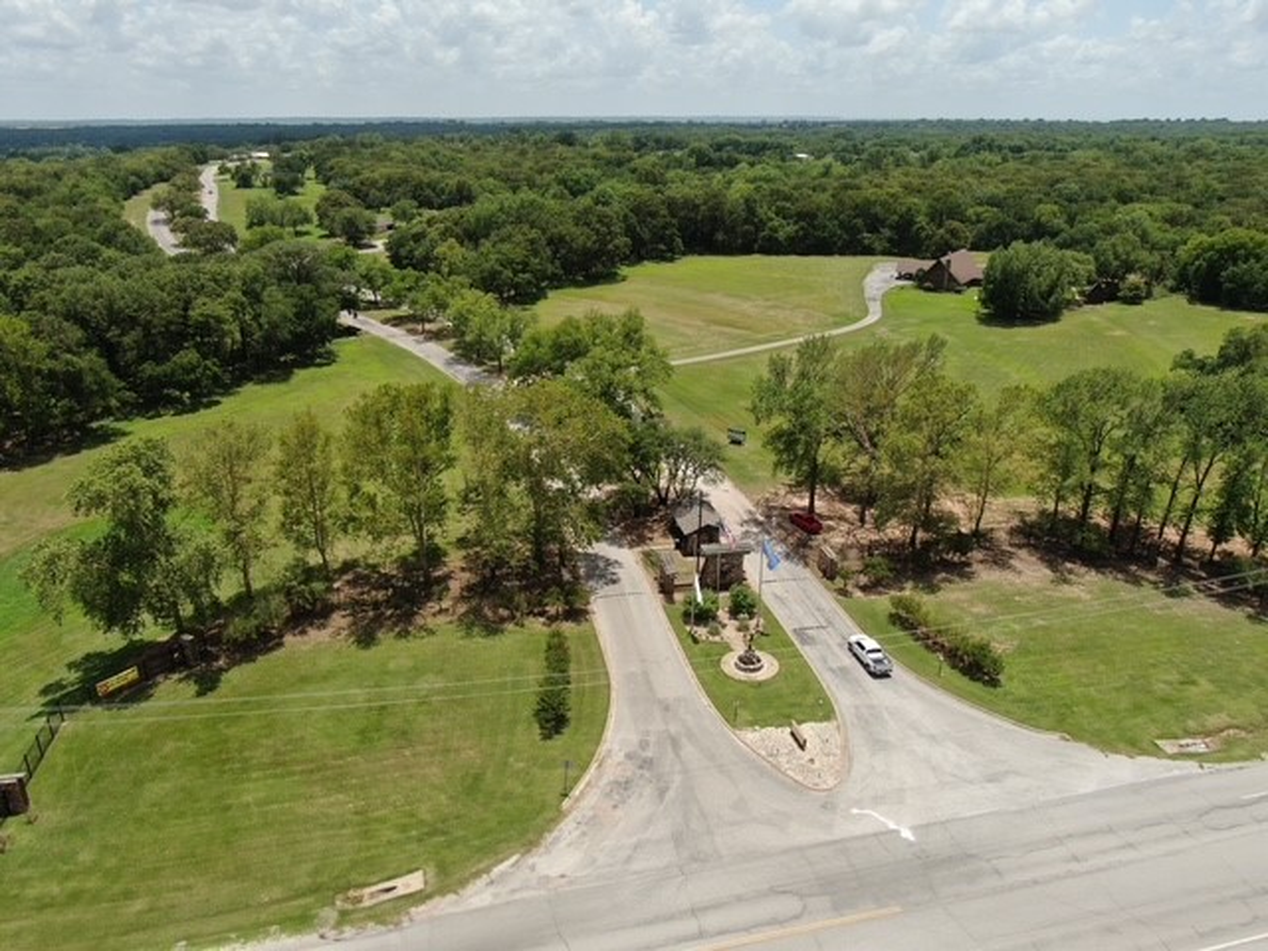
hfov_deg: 71.6
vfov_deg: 56.8
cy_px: 476
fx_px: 879
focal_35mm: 24
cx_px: 634
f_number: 2.8
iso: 110
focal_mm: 4.39
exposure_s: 1/500
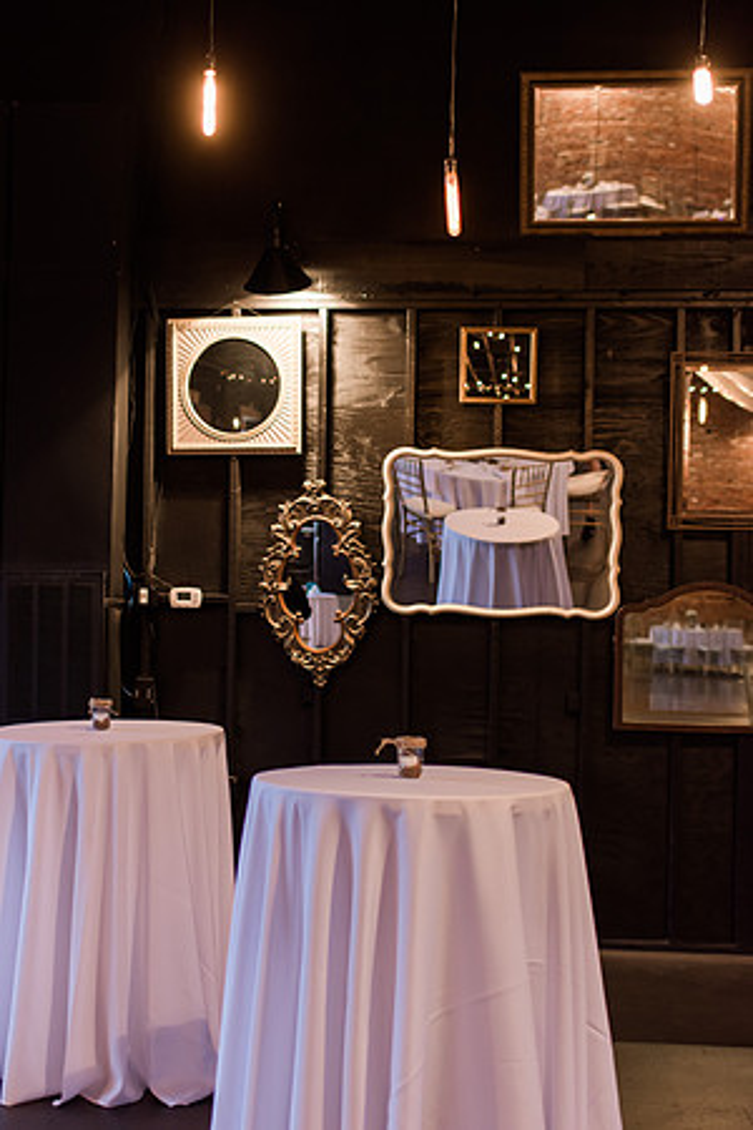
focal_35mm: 52
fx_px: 1647
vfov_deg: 37.9
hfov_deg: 25.8
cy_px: 565
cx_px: 376
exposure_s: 1/100
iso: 640
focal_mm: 35
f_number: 2
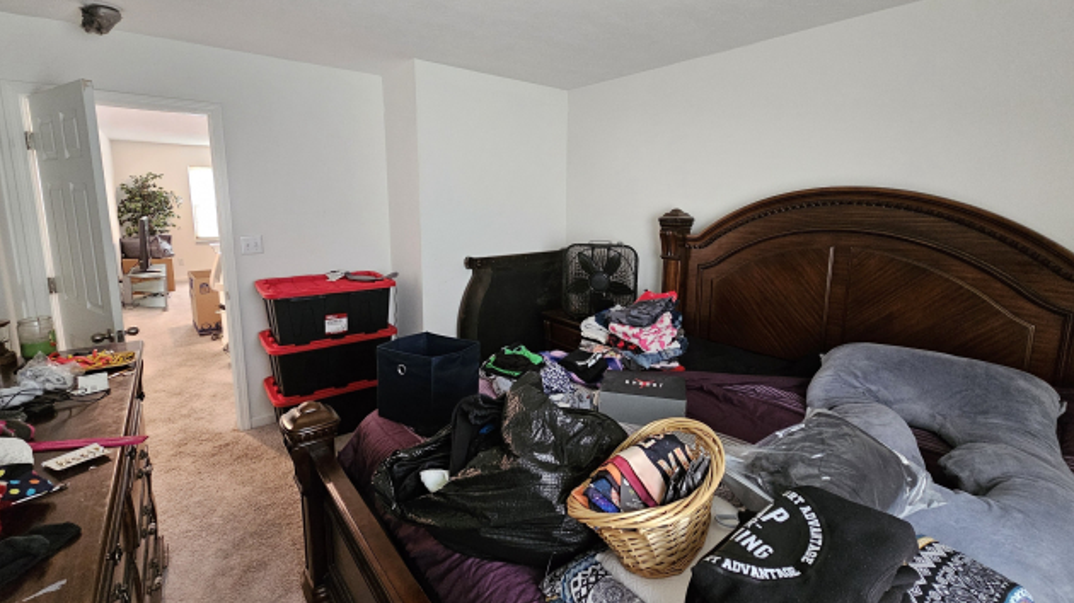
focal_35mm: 15
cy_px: 266
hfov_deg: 103.0
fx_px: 427
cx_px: 548
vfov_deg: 70.2
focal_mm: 2.2
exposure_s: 1/30
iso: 500
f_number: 2.2
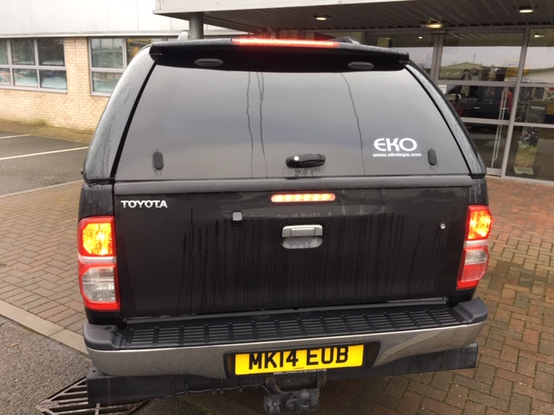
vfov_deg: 48.2
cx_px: 277
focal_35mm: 29
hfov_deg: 61.7
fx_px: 464
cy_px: 208
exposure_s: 1/100
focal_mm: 4.15
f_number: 2.2
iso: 40
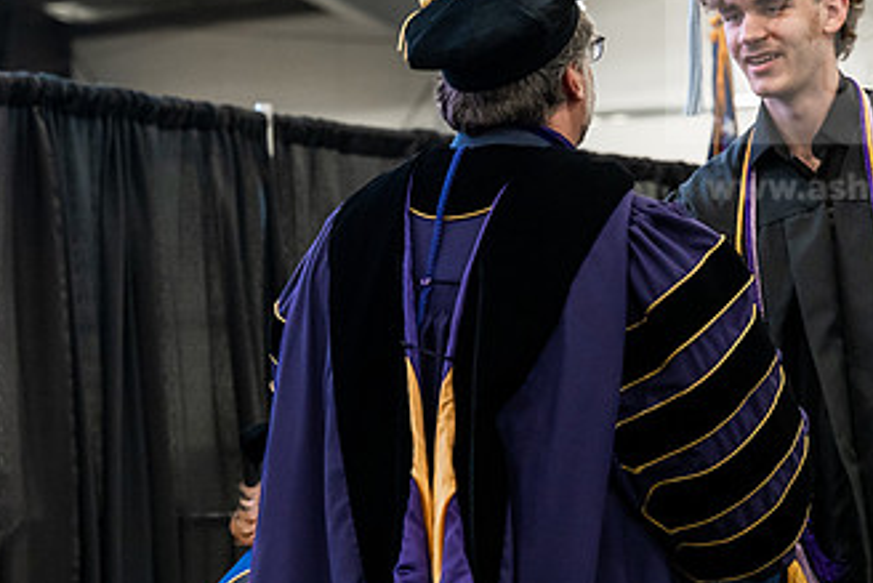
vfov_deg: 9.0
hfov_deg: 13.5
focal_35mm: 152
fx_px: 3687
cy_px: 244
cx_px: 586
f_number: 4.5
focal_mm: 86
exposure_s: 1/200
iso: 4000
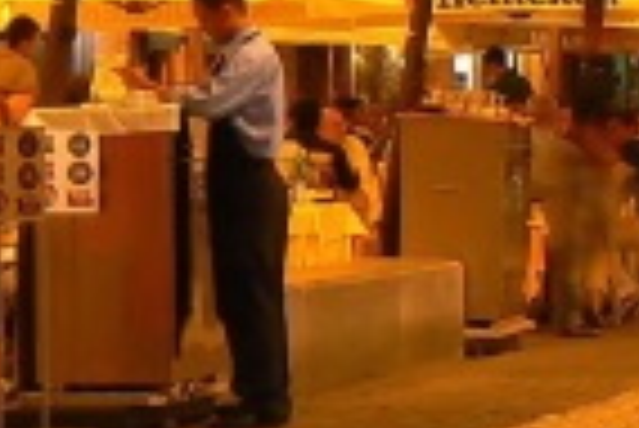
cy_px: 23
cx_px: 297
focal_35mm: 250
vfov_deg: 5.5
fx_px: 4442
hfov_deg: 8.2
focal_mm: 7.8
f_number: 4.5
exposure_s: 1/2
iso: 100
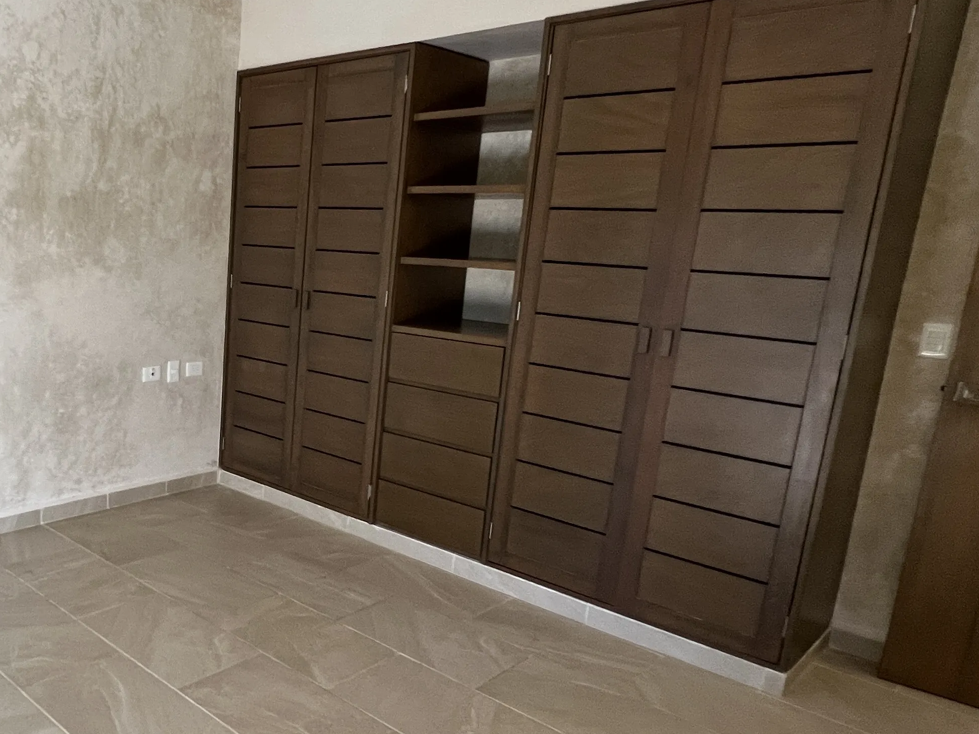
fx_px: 764
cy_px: 397
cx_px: 177
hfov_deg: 59.4
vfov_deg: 51.3
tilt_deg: -12.6
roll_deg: -2.6
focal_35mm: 27
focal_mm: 1.57
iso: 250
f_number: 1.8
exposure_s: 1/86
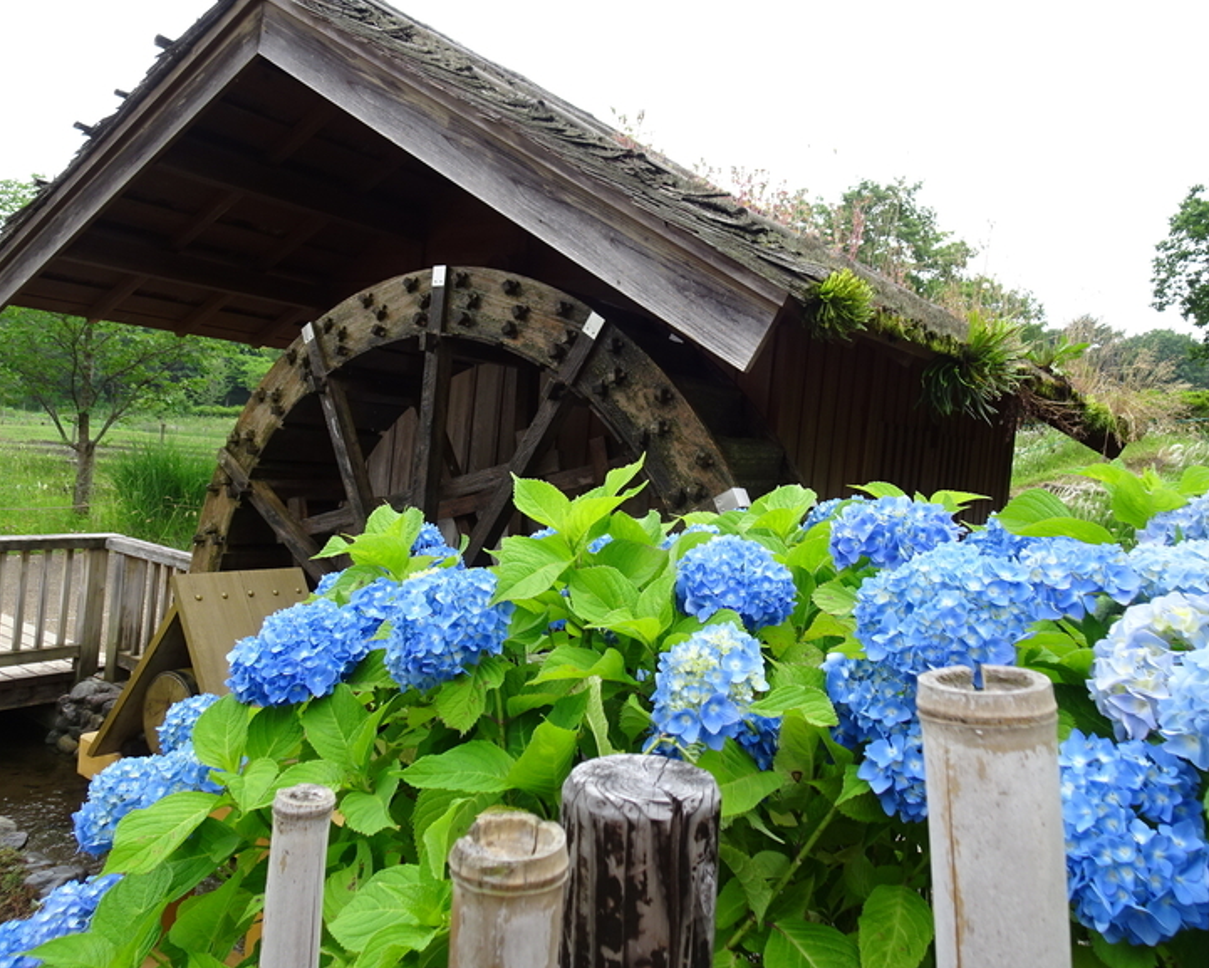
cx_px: 652
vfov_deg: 54.9
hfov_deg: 65.9
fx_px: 930
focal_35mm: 26
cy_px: 466
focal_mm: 4.1
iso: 80
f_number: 3.5
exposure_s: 1/250
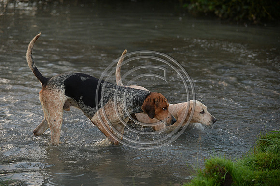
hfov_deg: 18.6
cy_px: 93
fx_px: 855
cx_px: 140
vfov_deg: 12.4
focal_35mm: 110
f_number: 2.8
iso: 2500
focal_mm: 110
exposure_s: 1/640
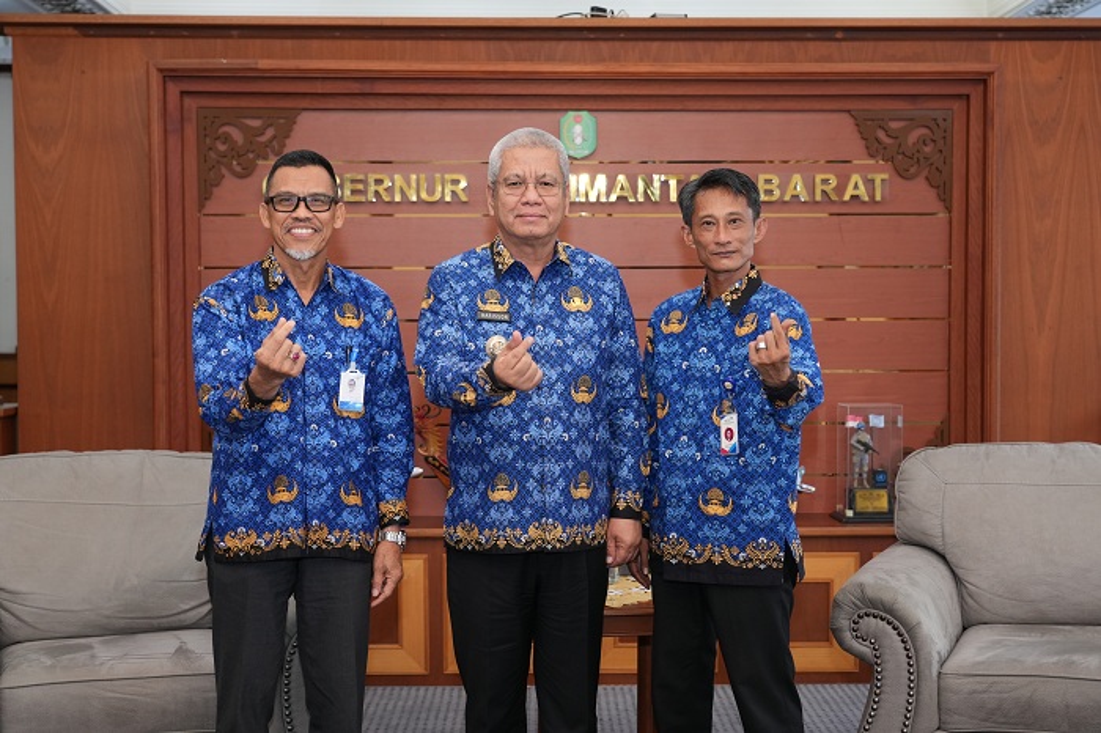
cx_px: 550
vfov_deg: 29.2
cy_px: 366
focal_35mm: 46
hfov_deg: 42.8
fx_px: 1406
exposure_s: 1/200
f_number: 4
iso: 1600
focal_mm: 46
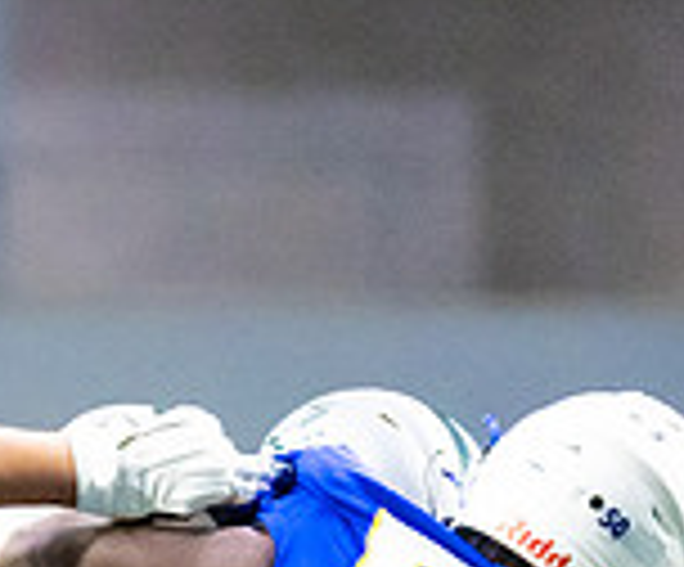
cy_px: 953
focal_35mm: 829
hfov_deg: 2.3
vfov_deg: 1.9
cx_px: -675
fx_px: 17022
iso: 5000
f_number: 2.8
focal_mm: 155
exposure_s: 1/1000
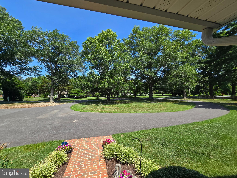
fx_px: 89
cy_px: 89
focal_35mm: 13
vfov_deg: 89.9
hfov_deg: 106.2
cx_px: 118
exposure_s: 1/1497
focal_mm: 2.2
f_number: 2.2
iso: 50
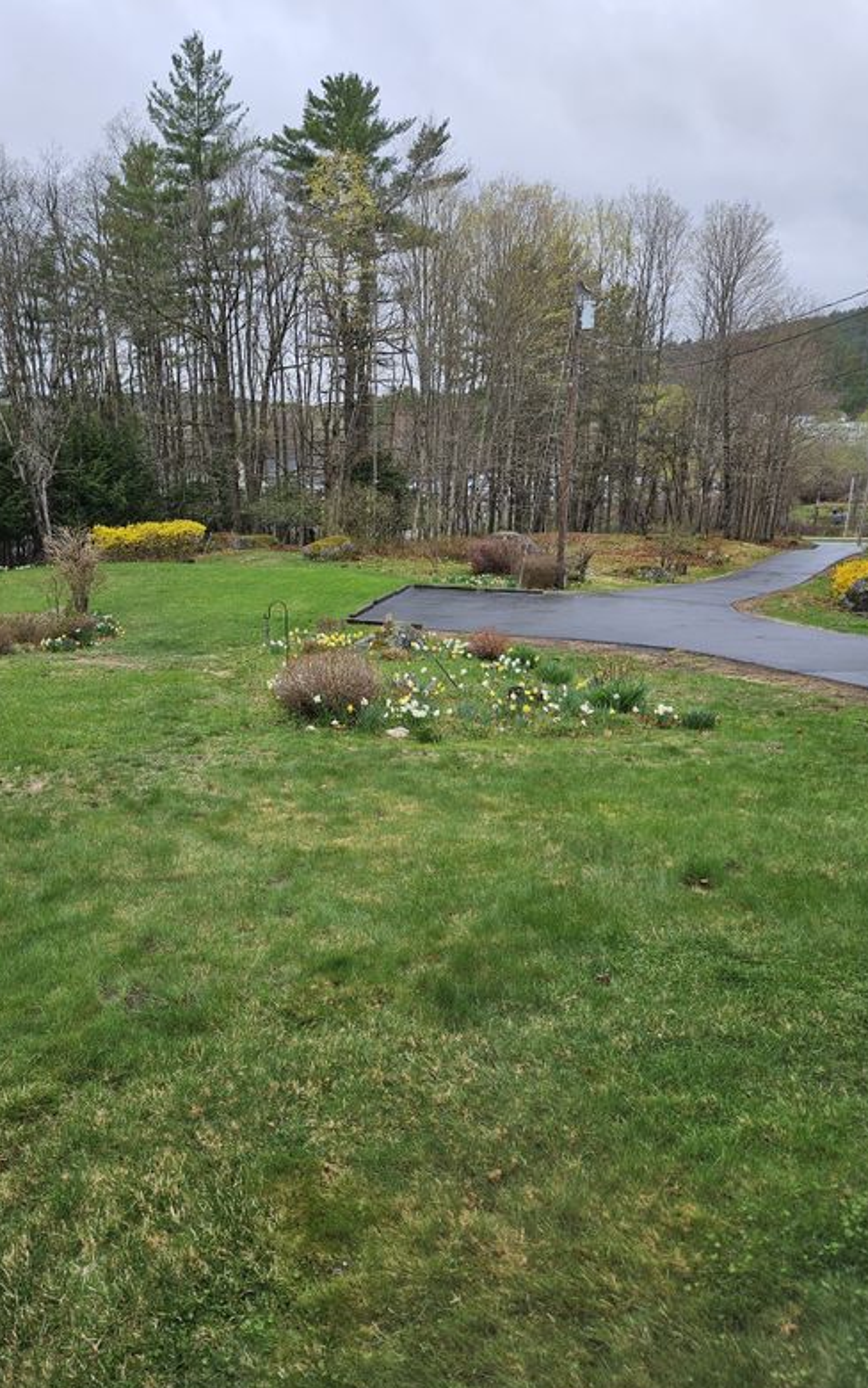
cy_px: 698
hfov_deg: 49.0
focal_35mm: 25
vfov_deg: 72.5
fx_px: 946
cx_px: 347
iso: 25
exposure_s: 1/358
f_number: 1.8
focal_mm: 5.4
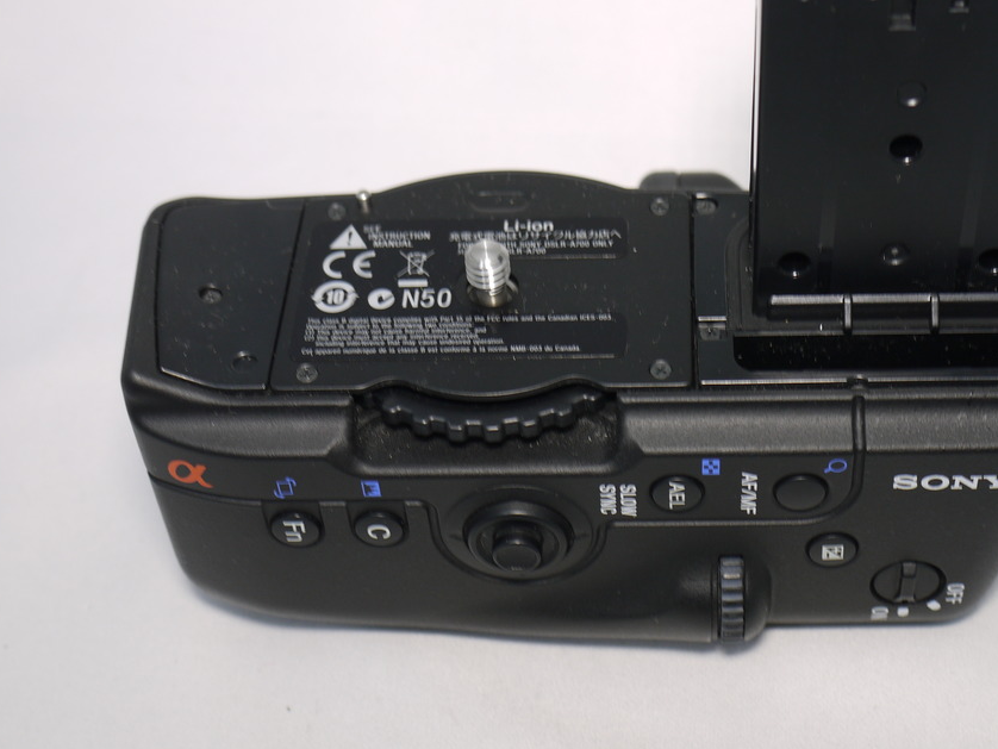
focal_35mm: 63
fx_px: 1817
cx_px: 620
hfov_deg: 30.6
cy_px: 287
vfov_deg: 23.2
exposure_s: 1/30
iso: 100
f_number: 4.6
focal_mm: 22
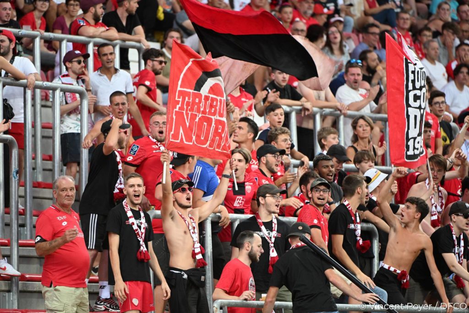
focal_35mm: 400
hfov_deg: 5.2
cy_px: 156
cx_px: 234
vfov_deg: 3.4
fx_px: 5211
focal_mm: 400
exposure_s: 1/250
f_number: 4
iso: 3200
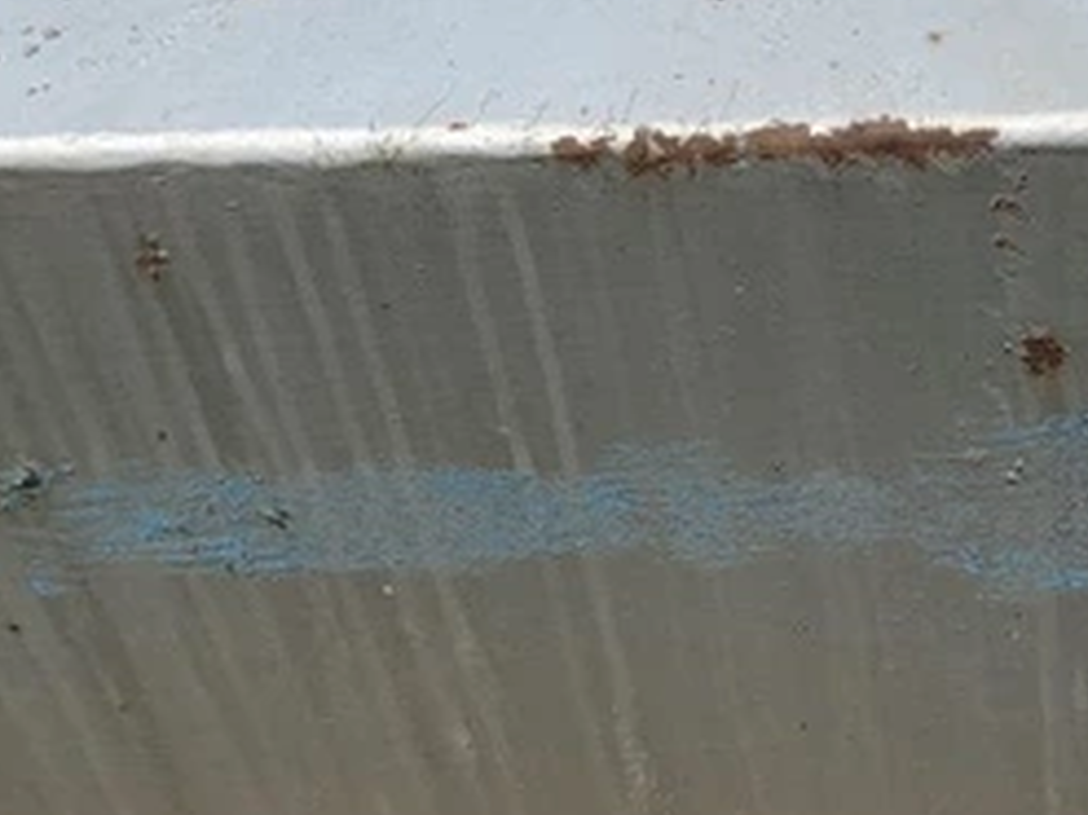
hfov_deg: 24.3
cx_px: 872
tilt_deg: -47.1
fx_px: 2482
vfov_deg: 18.6
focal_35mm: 79
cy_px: 430
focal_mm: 4.25
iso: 25
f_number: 1.8
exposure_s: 1/4098
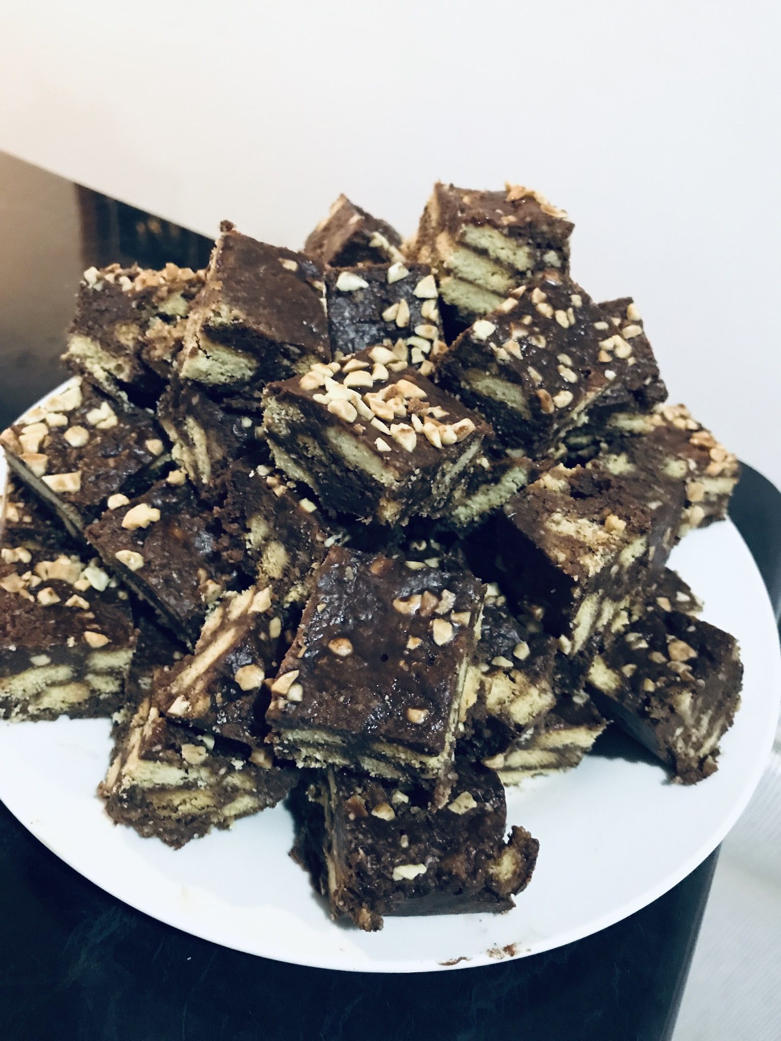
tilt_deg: -44.3
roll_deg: -10.1
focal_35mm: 28
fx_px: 842
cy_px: 520
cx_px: 390
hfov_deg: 49.7
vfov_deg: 63.4
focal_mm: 3.99
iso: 100
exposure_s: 1/4
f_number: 1.8
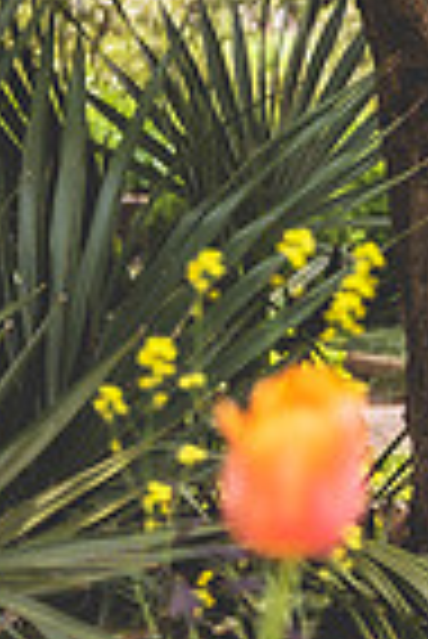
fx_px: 4074
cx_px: 1167
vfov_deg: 9.0
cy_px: 137
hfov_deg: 5.7
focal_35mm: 229
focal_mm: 56
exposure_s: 1/500
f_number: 2.8
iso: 50
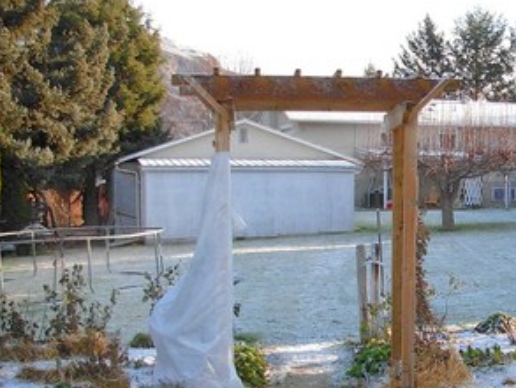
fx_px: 1044
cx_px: 435
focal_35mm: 70
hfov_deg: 27.1
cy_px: 246
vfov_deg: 21.0
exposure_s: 1/456
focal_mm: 6.3
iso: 79
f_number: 2.9
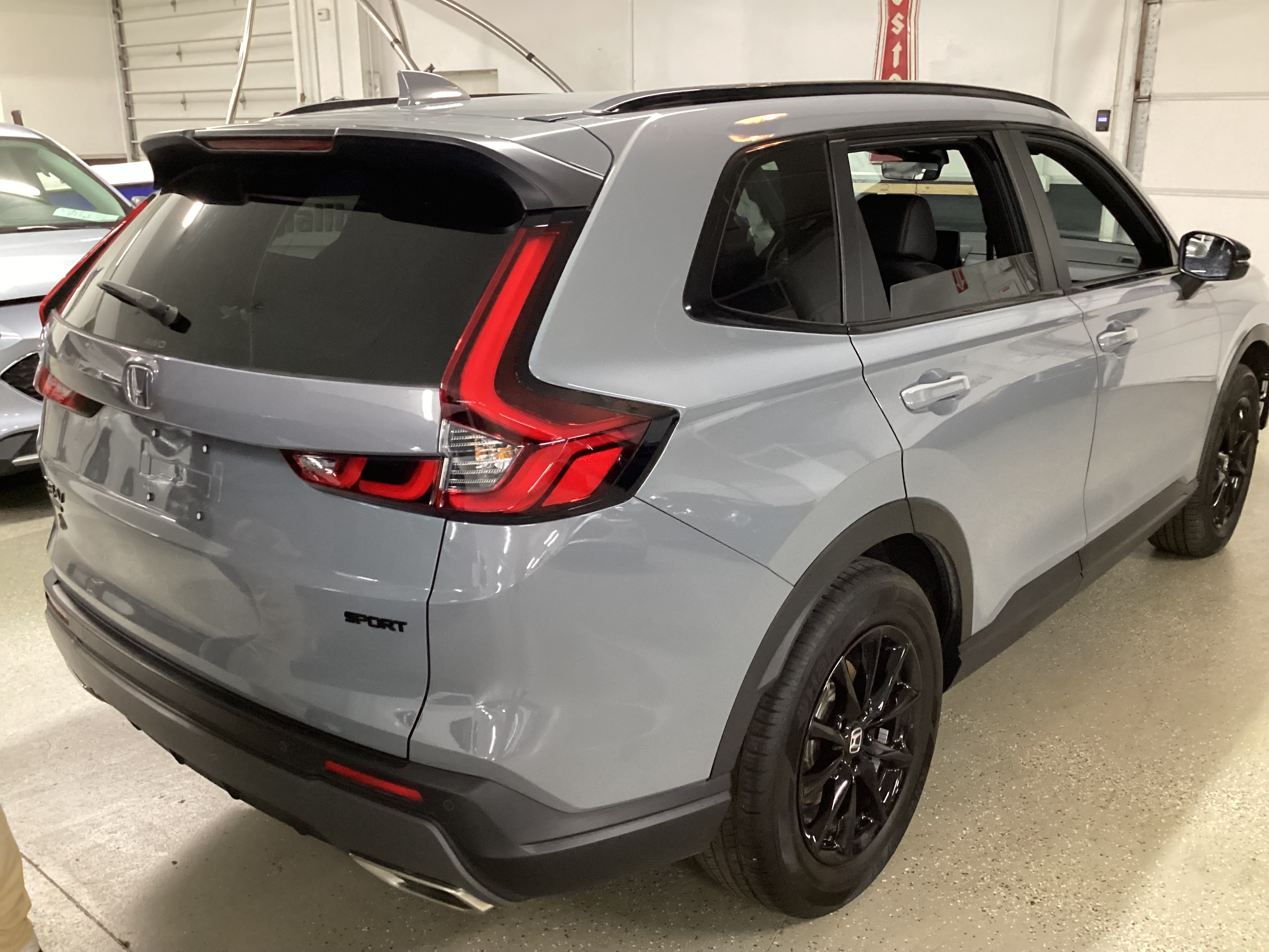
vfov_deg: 45.4
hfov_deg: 58.4
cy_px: 476
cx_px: 634
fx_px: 1136
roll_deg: +0.1
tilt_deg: -18.8
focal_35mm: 31
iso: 320
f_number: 2.4
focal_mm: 3.3
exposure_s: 1/25
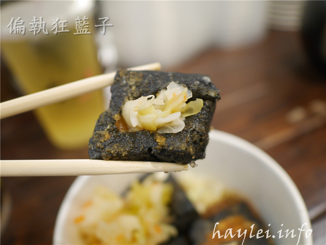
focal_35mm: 30
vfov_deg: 46.8
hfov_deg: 60.0
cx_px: 163
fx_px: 283
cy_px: 122
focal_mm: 15
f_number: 1.7
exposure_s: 1/60
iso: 640
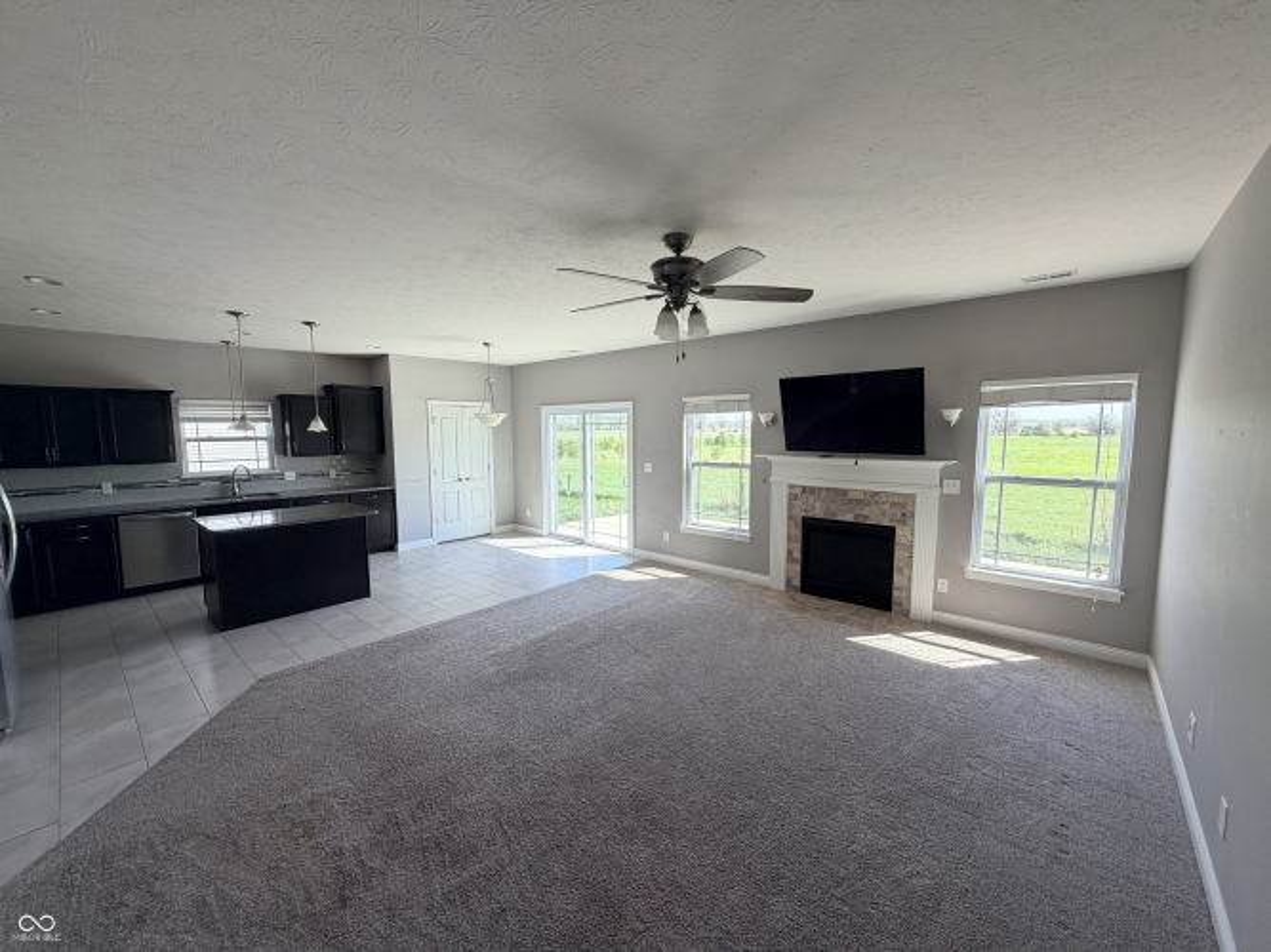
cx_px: 636
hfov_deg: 102.1
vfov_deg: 85.7
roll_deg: +1.2
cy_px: 476
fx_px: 514
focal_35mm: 14
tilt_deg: -1.6
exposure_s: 1/125
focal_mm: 2.22
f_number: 2.2
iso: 50
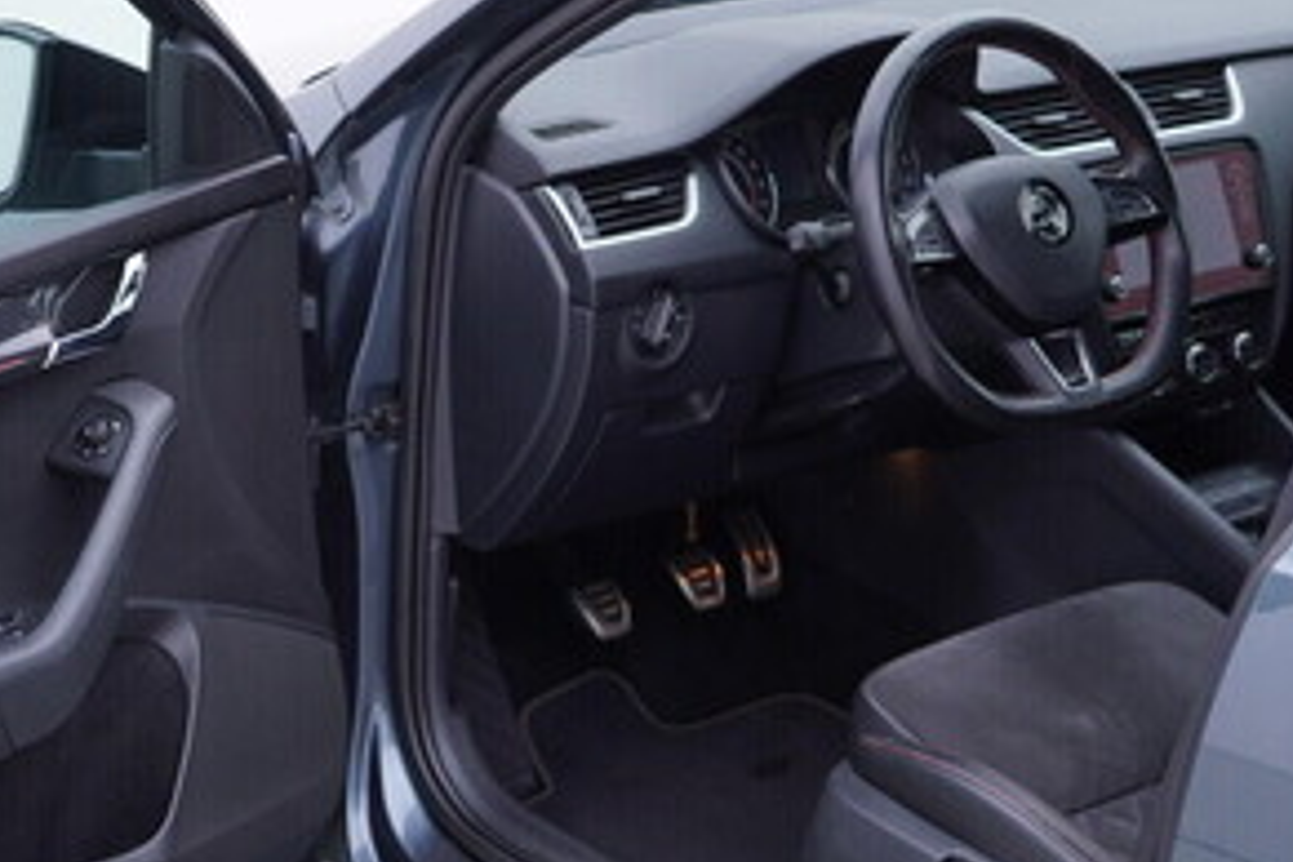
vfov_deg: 20.0
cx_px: 404
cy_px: 442
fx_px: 2442
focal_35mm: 68
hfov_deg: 29.4
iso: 125
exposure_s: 1/50
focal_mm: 24
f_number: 3.2
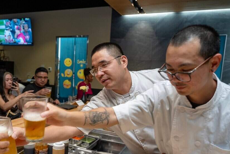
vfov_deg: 37.7
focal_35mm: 35
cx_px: 73
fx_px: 224
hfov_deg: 53.2
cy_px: 95
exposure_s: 1/80
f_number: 3.5
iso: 500
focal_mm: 24
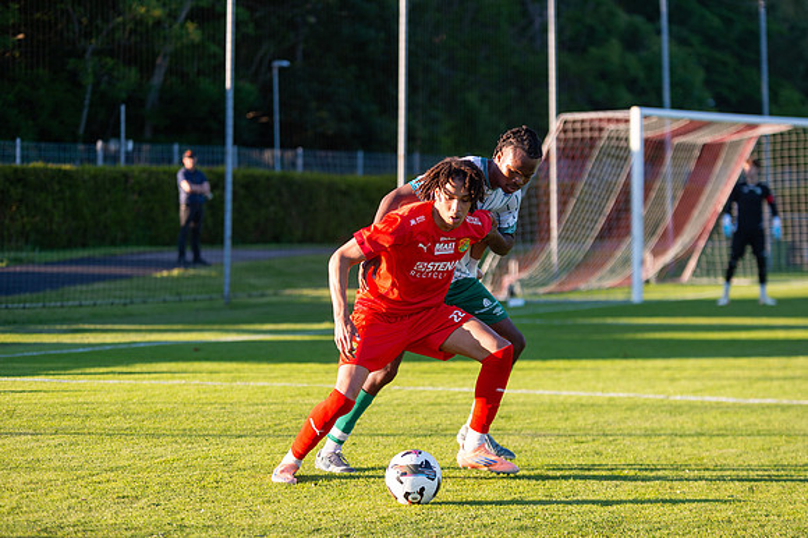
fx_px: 2544
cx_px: 404
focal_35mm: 113
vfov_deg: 12.1
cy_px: 269
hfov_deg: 18.0
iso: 450
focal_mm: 112
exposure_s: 1/1250
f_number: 3.2
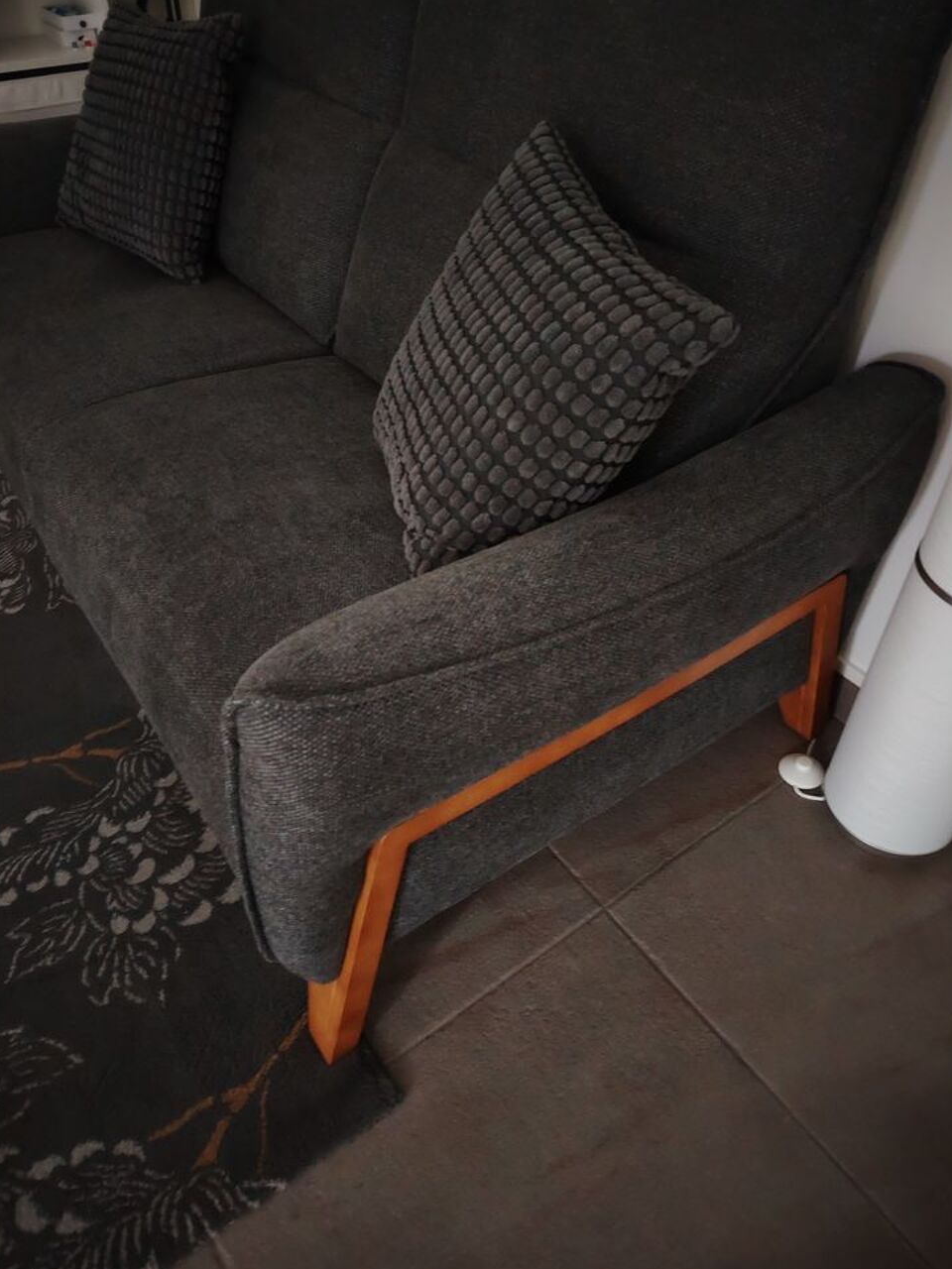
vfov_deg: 69.4
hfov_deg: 54.9
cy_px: 612
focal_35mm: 25
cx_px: 476
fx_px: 917
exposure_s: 1/25
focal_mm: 5.25
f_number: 1.75
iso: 2728
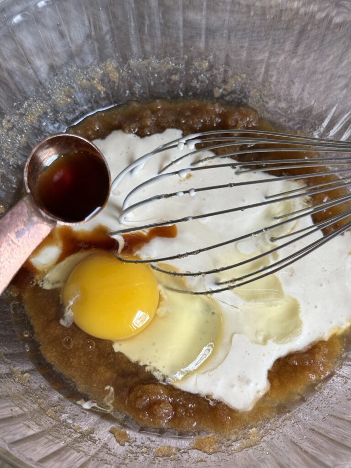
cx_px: 176
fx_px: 649
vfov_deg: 39.7
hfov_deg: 30.3
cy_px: 234
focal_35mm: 48
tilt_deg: -69.1
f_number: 1.78
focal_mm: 6.76
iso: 100
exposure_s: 1/60
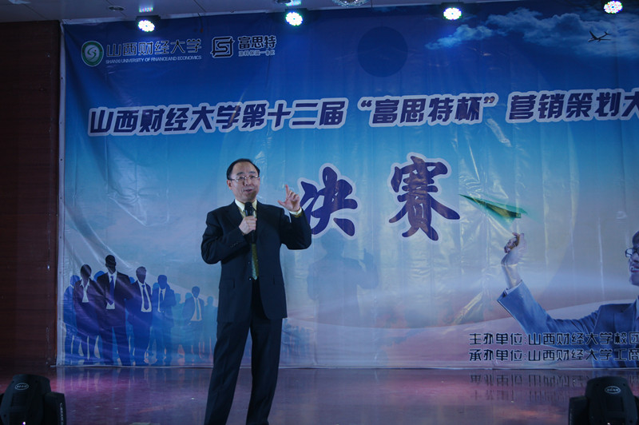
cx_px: 320
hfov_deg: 37.9
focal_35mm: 52
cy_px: 212
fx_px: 931
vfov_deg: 25.7
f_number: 4.5
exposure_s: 1/60
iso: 320
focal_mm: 35
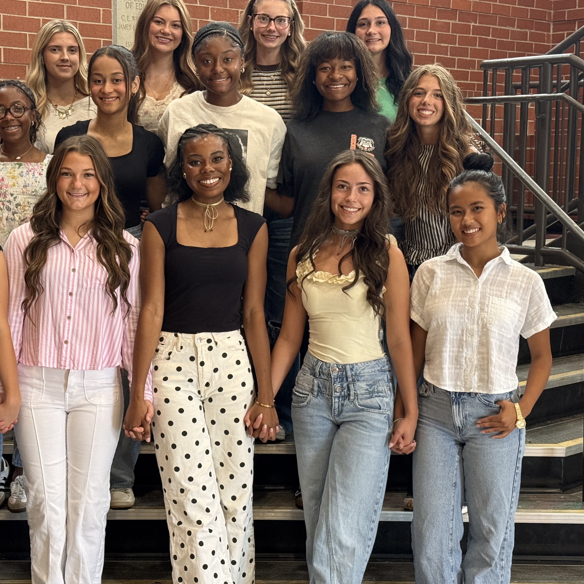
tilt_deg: -5.8
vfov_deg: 24.7
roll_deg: -0.6
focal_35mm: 70
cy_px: 289
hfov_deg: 24.6
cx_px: 231
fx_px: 1336
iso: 200
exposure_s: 1/40
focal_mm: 6.76
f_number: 1.78
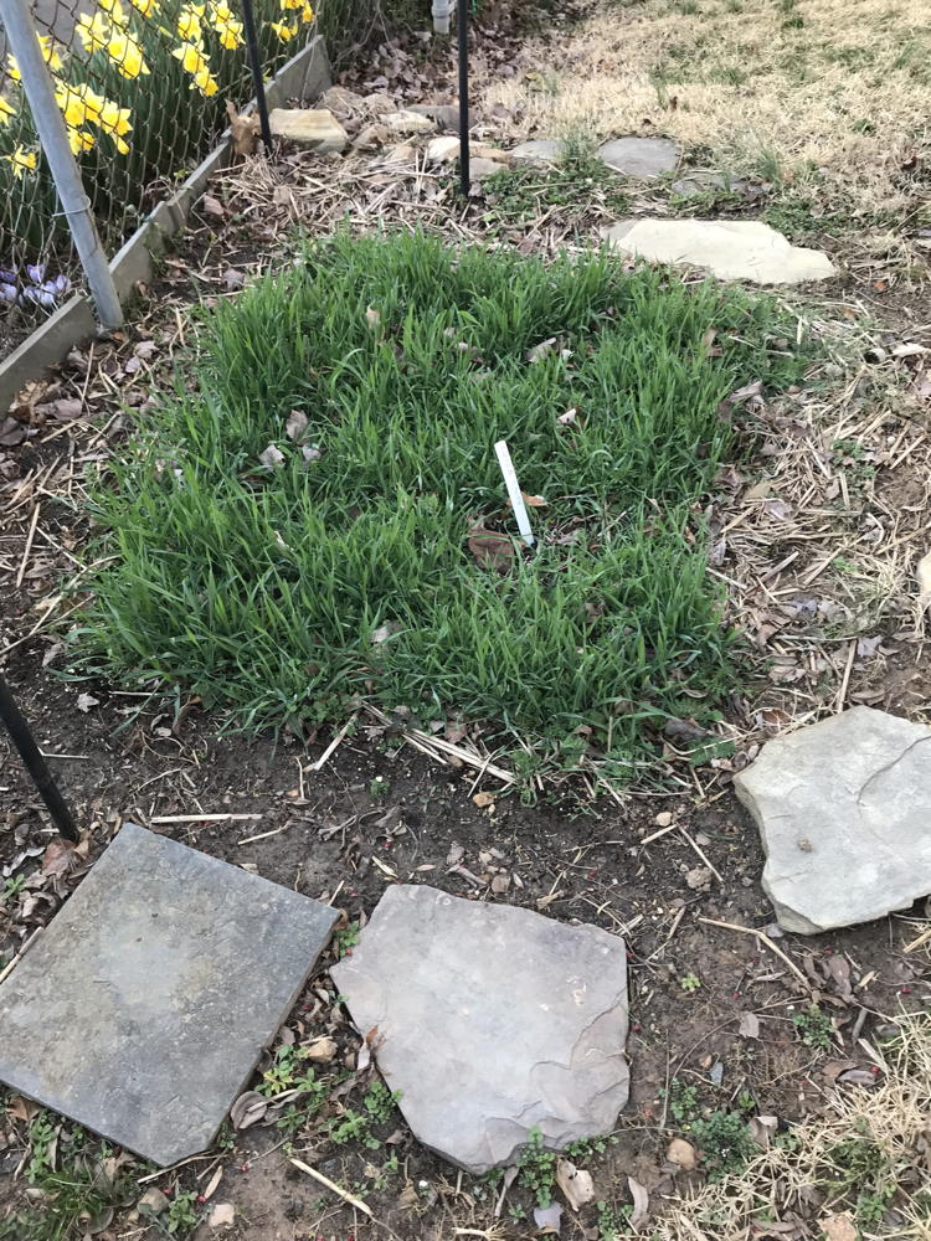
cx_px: 466
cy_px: 620
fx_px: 1004
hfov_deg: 49.7
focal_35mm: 28
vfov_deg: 63.4
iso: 32
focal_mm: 3.99
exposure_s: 1/120
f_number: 1.8
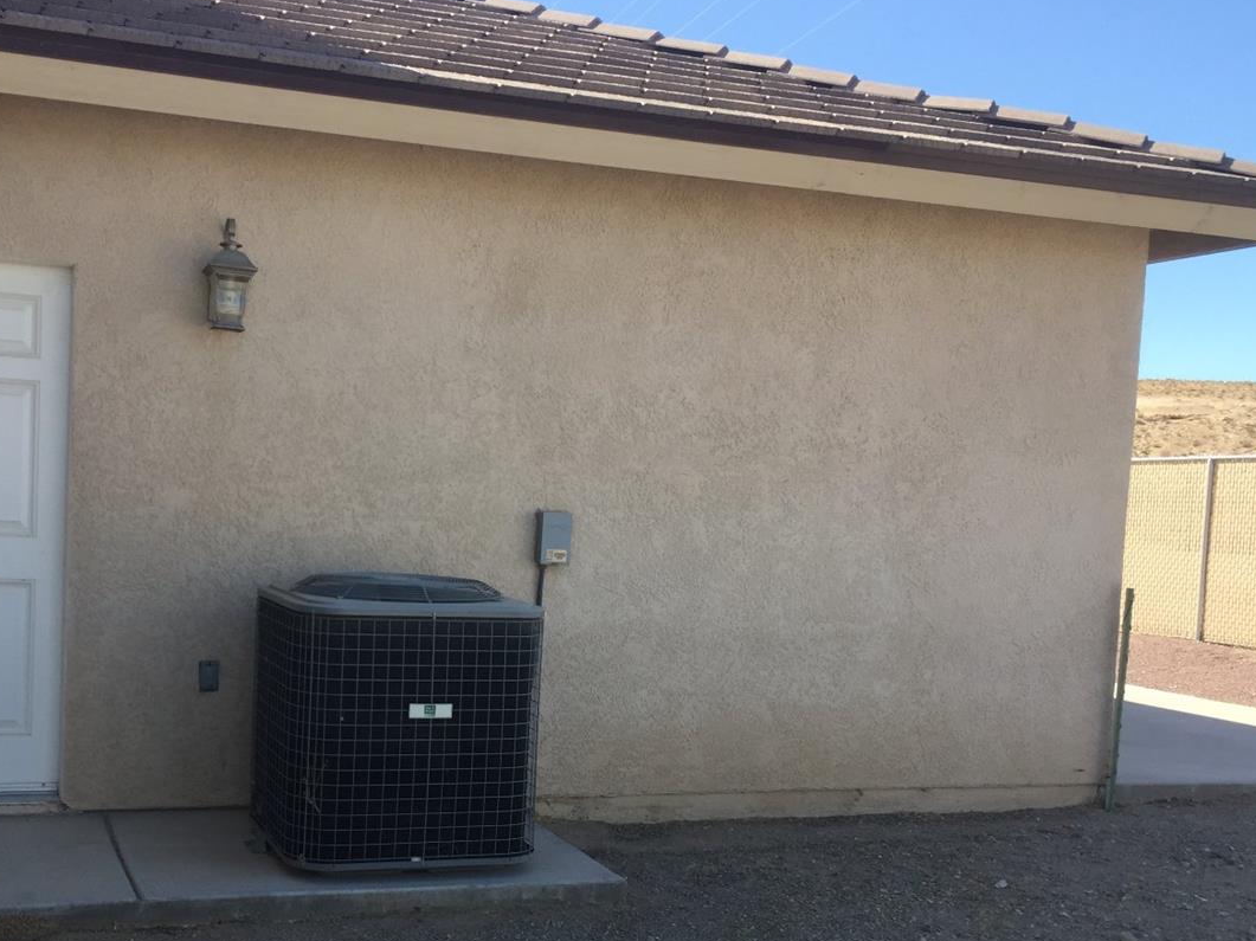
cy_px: 610
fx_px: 1487
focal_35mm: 41
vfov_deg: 34.9
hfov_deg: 45.4
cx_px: 474
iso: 32
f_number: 2.2
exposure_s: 1/732
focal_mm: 4.15
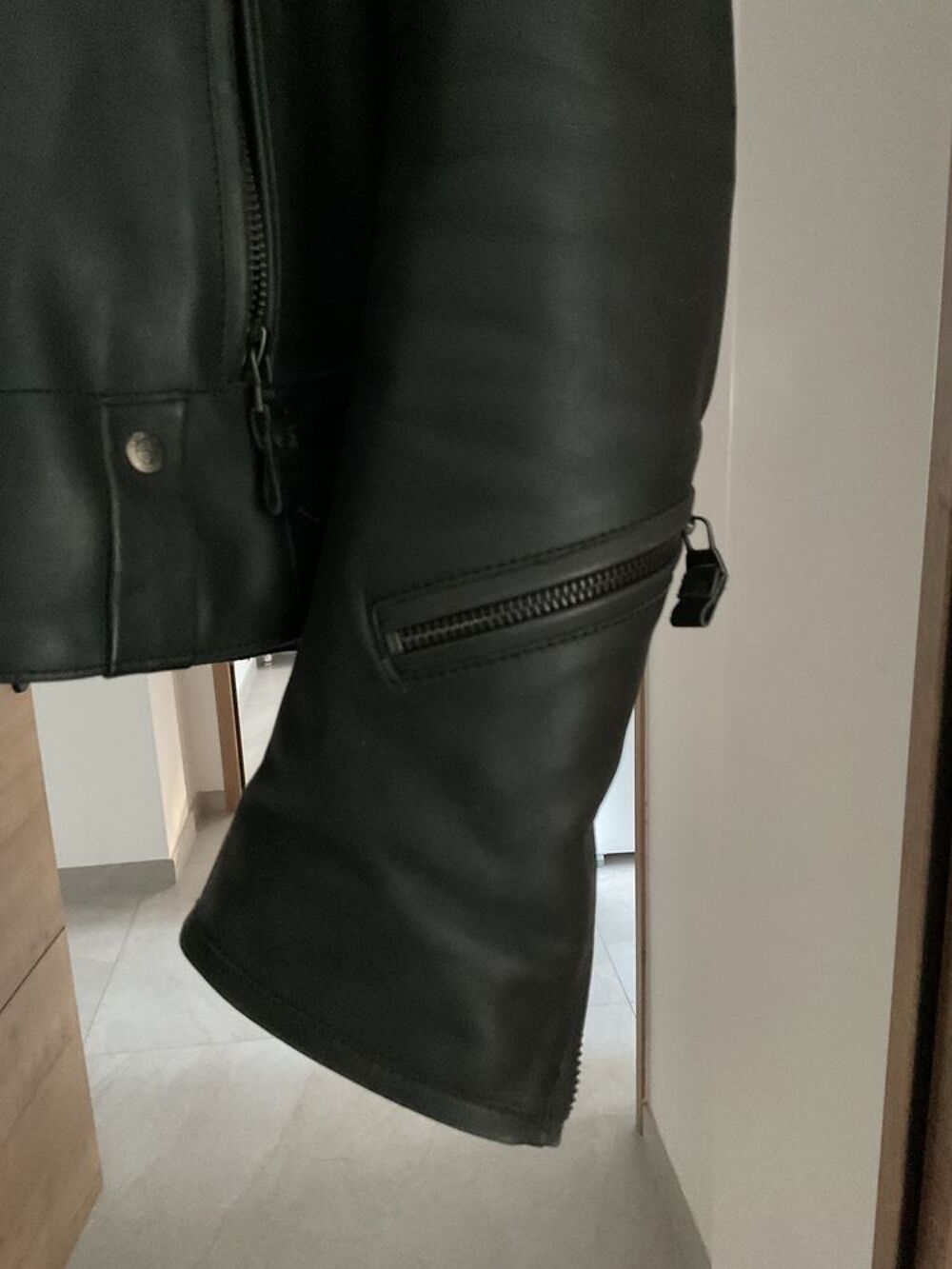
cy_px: 634
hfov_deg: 48.2
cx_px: 476
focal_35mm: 29
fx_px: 1063
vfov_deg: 61.7
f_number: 1.8
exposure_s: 1/17
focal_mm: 3
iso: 500
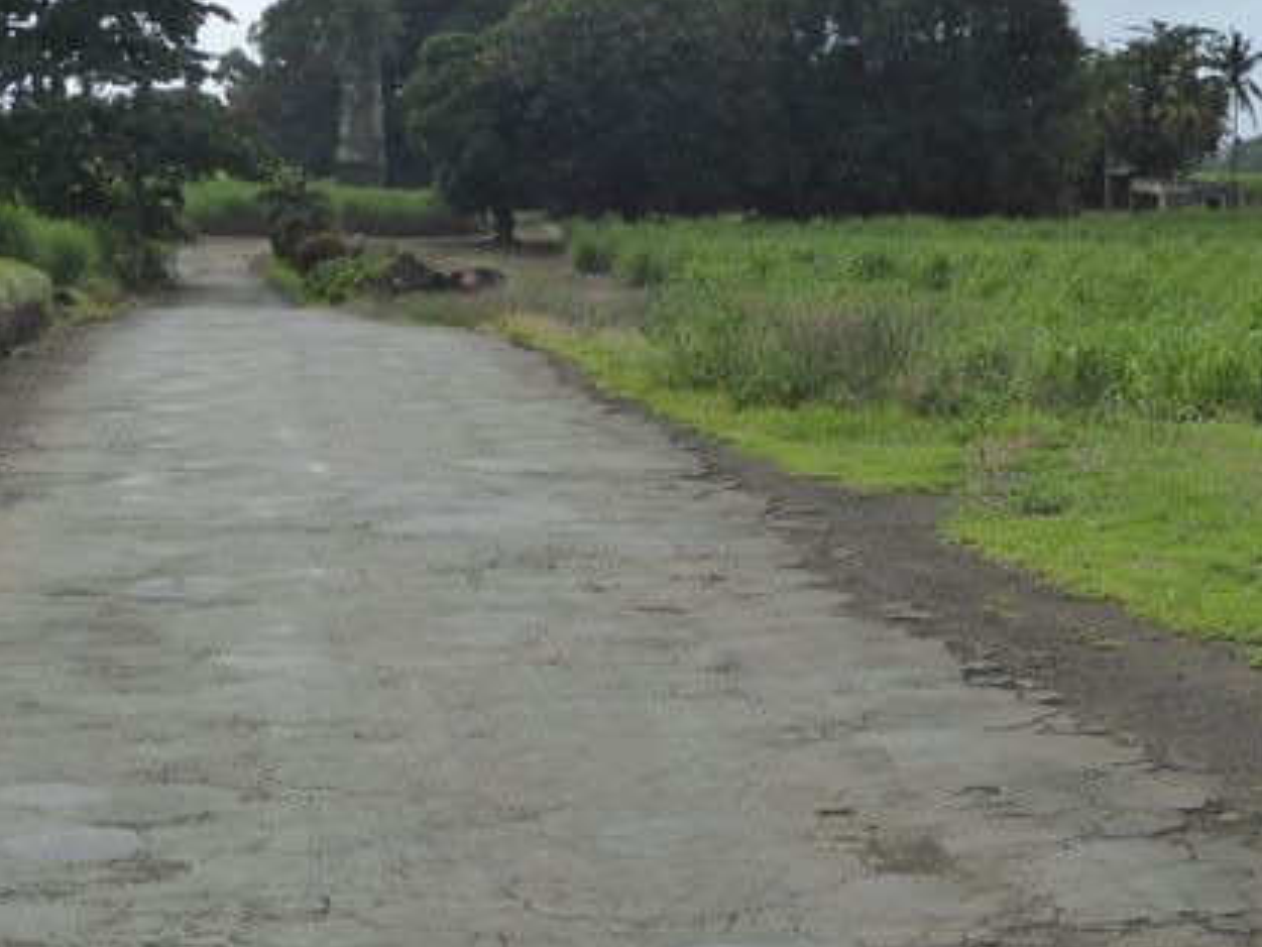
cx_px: 620
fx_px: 3428
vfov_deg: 15.6
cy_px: 218
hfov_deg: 20.9
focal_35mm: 94
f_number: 4.5
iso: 160
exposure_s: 1/800
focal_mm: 8.4
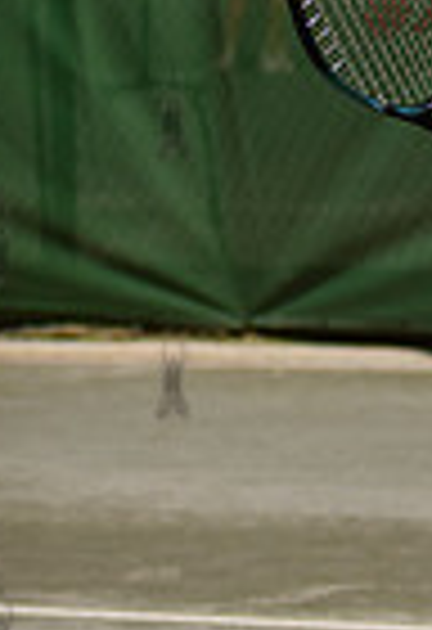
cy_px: 132
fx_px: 7450
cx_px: 452
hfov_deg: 3.3
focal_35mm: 422
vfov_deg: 4.8
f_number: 4
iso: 200
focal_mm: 80
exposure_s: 1/2500
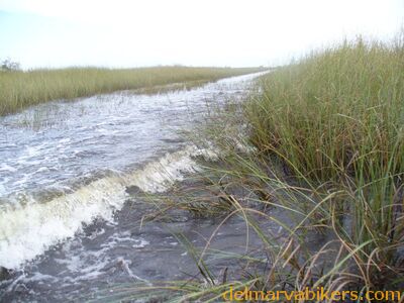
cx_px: 202
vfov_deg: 38.7
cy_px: 152
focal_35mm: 37
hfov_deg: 50.1
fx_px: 432
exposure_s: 1/320
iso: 80
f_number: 2.8
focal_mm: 6.1
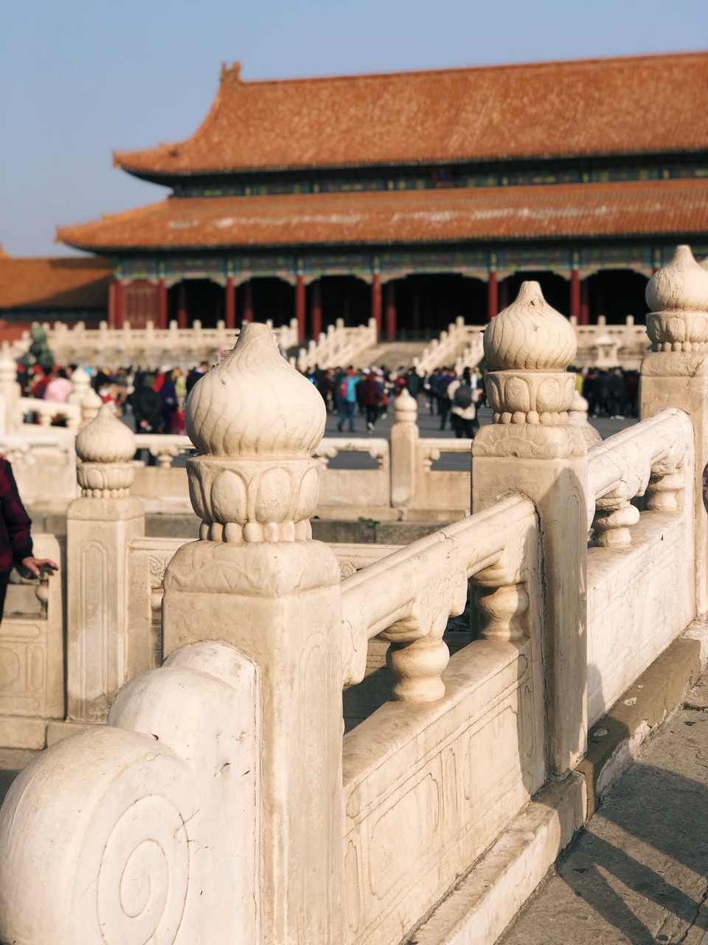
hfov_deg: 25.7
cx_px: 354
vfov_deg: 33.8
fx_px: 1554
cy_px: 472
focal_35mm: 57
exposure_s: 1/952
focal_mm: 6.6
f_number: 2.8
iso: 20
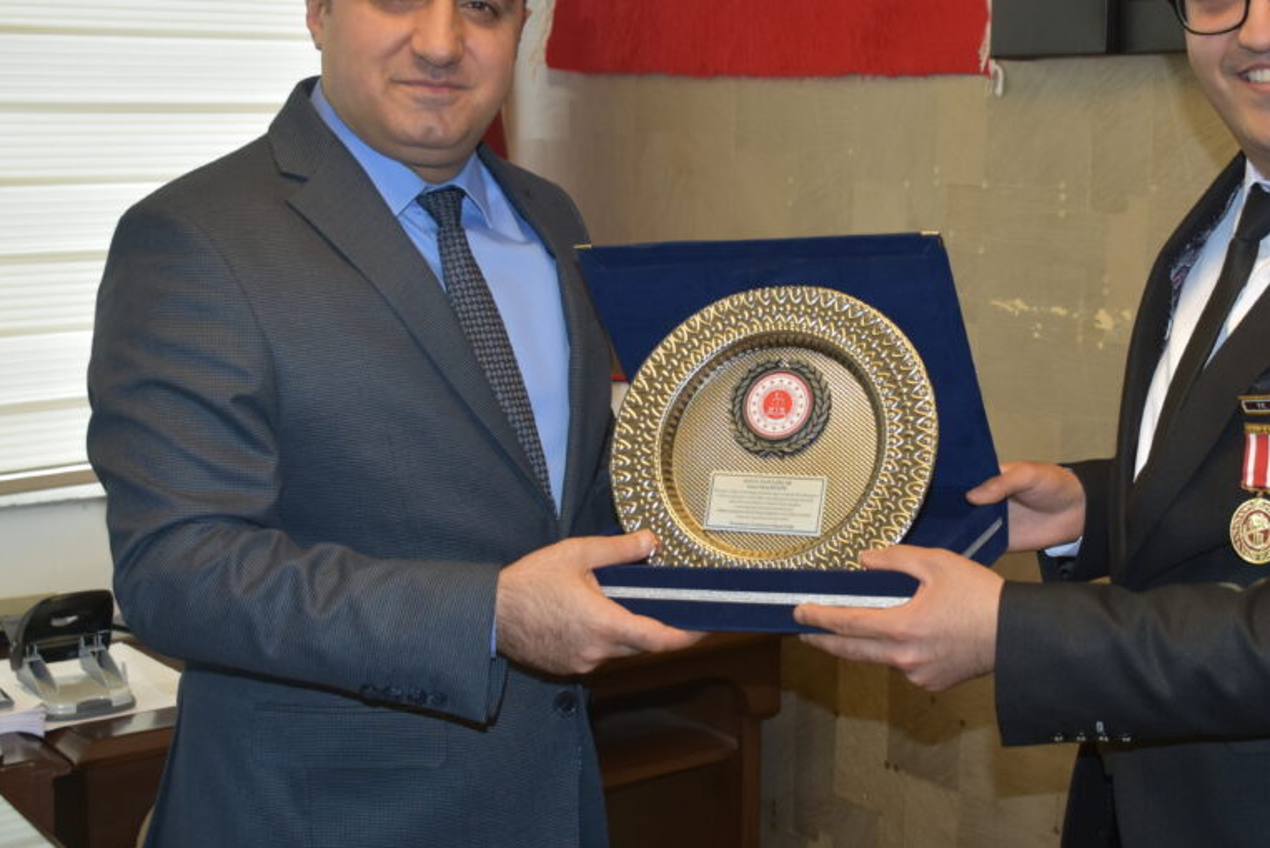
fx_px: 2041
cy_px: 404
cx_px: 769
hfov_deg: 34.4
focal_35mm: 58
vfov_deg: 23.5
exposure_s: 1/100
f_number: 3.8
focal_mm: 23
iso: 400
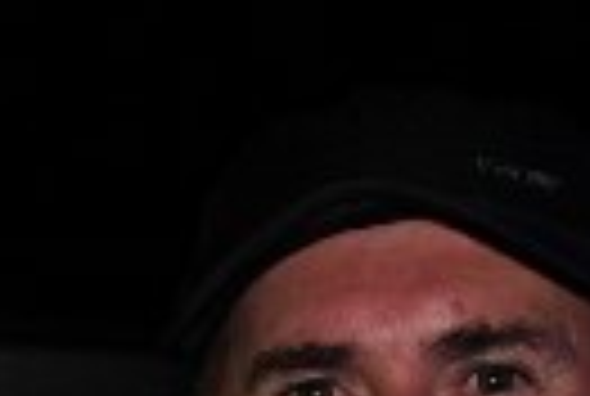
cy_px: 1377
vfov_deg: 5.0
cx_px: 288
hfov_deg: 8.0
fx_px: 4222
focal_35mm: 257
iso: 3200
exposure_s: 1/60
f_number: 5
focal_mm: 22
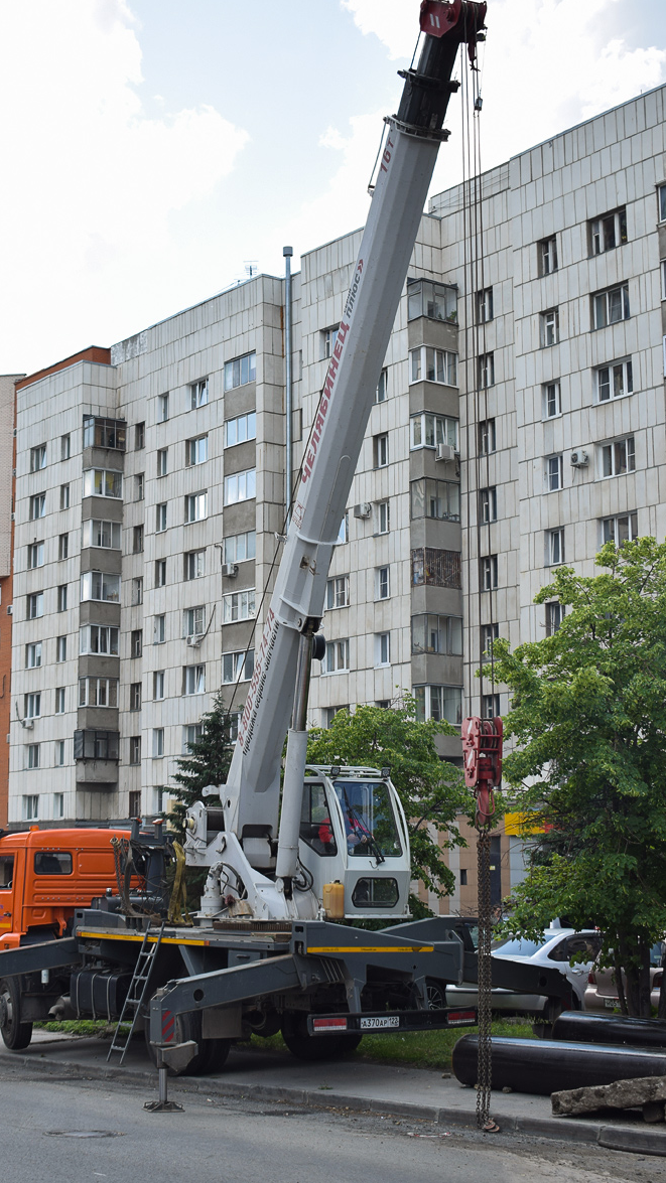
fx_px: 1461
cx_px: 267
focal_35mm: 47
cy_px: 584
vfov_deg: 44.1
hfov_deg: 25.6
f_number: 5
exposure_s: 1/320
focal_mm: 29
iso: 100
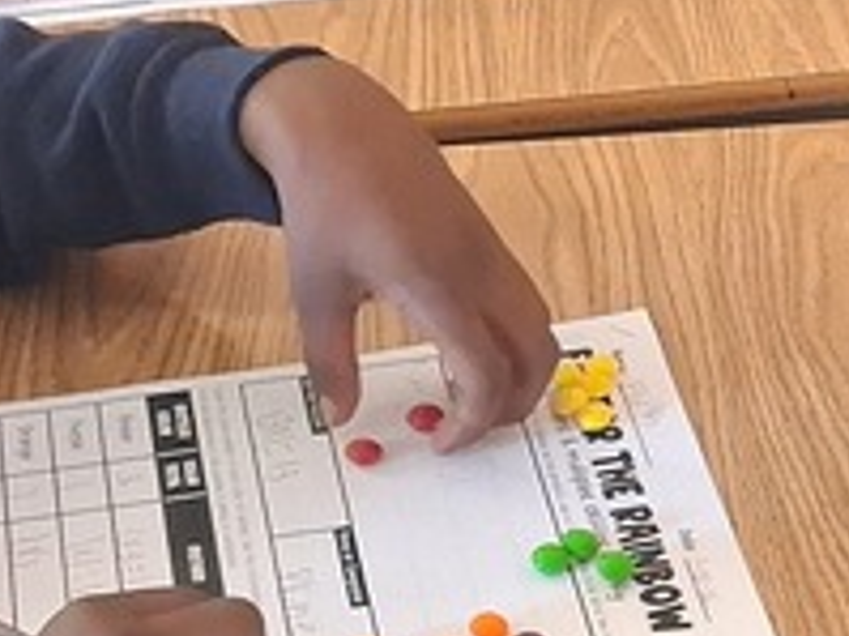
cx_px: 819
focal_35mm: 139
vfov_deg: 10.6
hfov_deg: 14.0
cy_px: 111
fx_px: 3407
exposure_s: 1/33
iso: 640
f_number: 1.8
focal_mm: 4
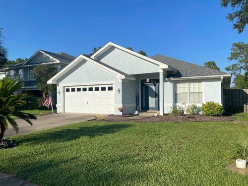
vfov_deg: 53.1
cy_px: 93
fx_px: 186
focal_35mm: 26
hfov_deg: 67.3
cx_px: 124
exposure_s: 1/5051
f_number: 1.6
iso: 32
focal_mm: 4.2
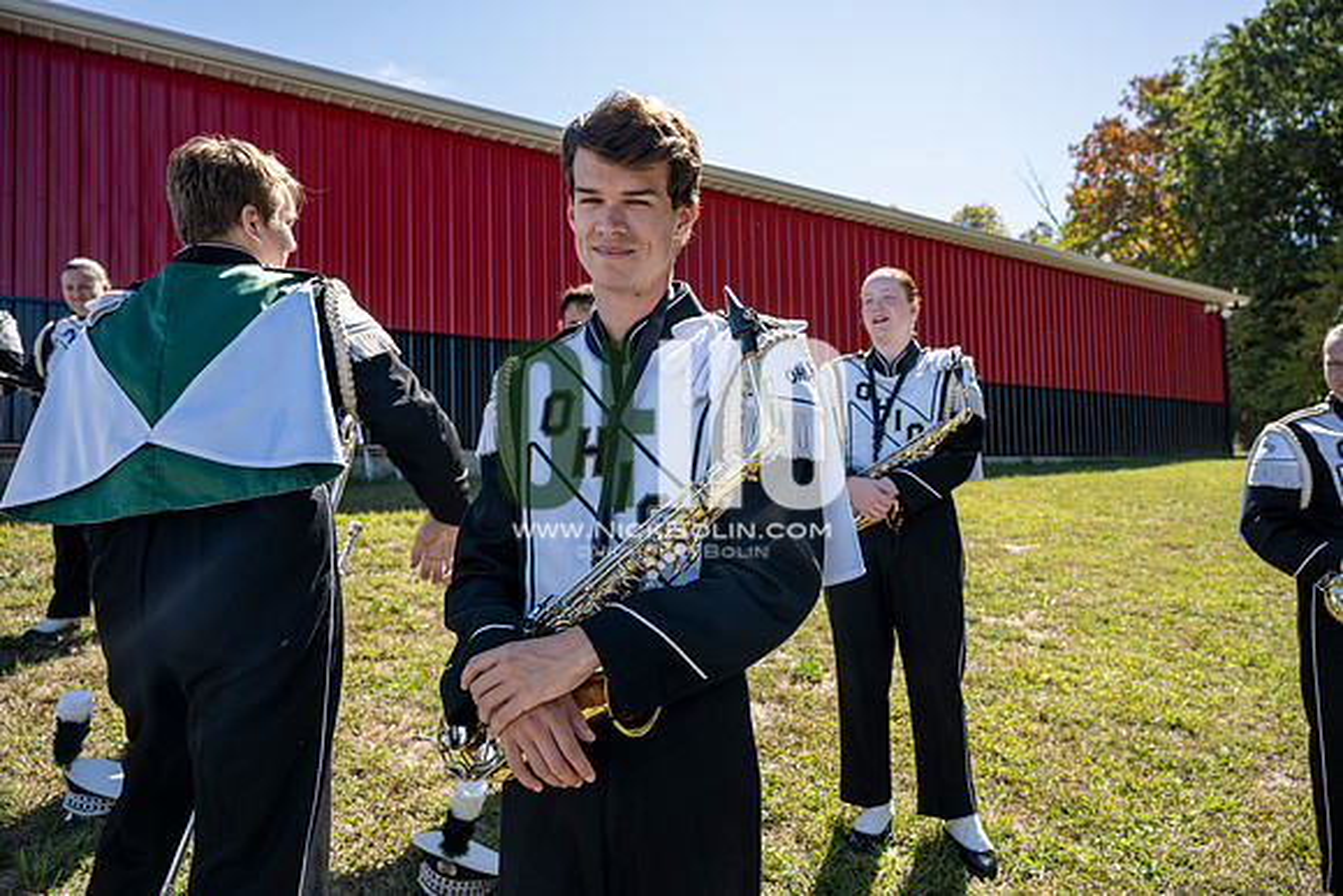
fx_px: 896
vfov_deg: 53.2
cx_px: 672
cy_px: 448
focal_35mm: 24
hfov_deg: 73.7
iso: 64
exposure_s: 1/250
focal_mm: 24
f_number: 4.5
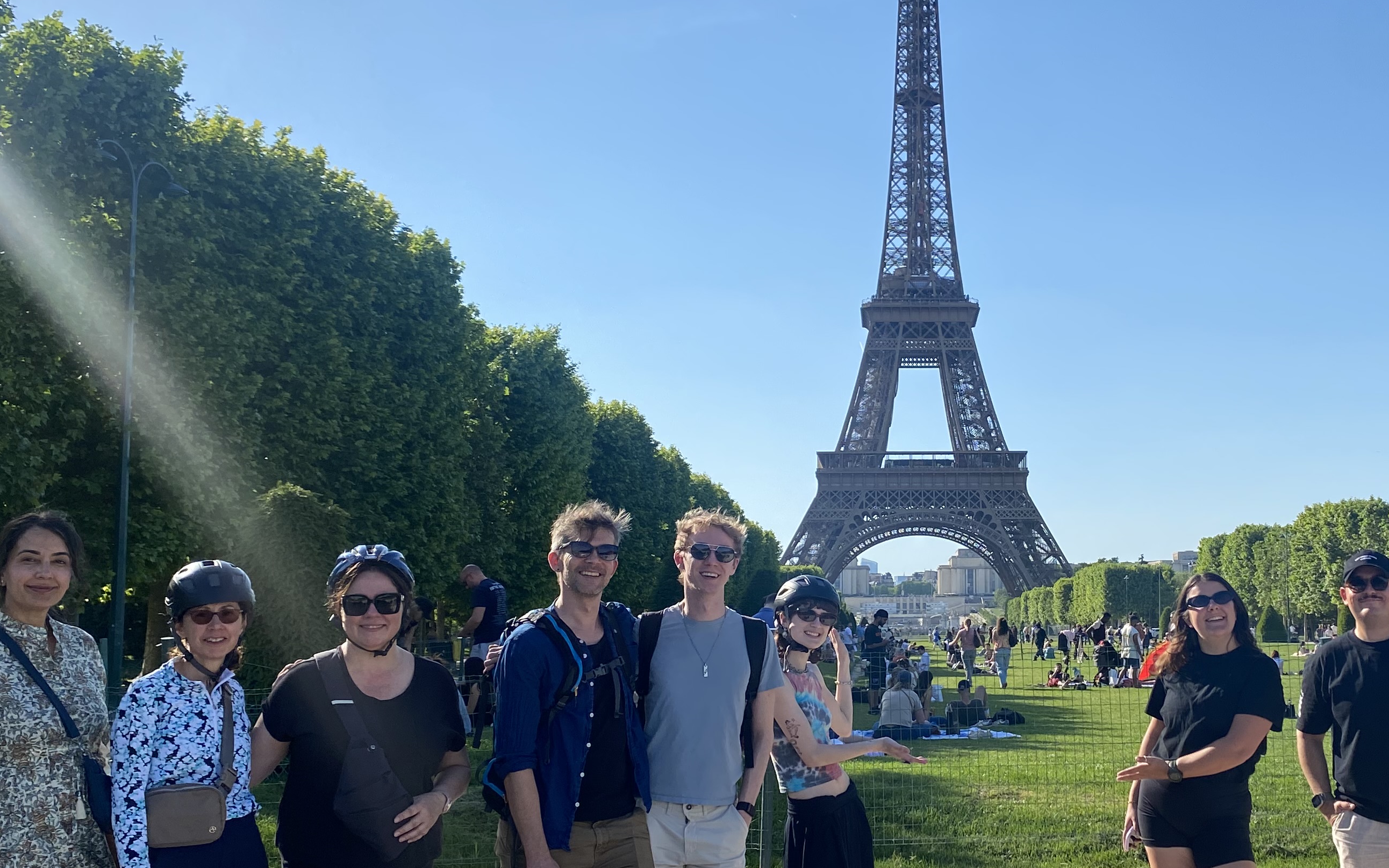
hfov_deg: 45.6
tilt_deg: +6.9
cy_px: 461
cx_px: 911
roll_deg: +0.7
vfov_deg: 29.9
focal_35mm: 43
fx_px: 1628
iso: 32
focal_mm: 4.25
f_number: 1.8
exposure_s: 1/2513
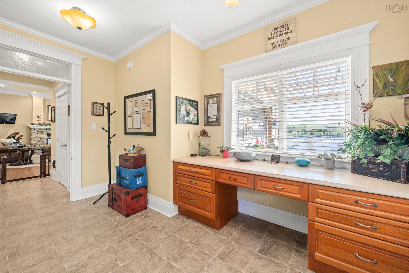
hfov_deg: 108.3
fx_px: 148
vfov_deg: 85.4
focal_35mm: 13
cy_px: 136
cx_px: 204
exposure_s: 1/2
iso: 400
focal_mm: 13
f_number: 18
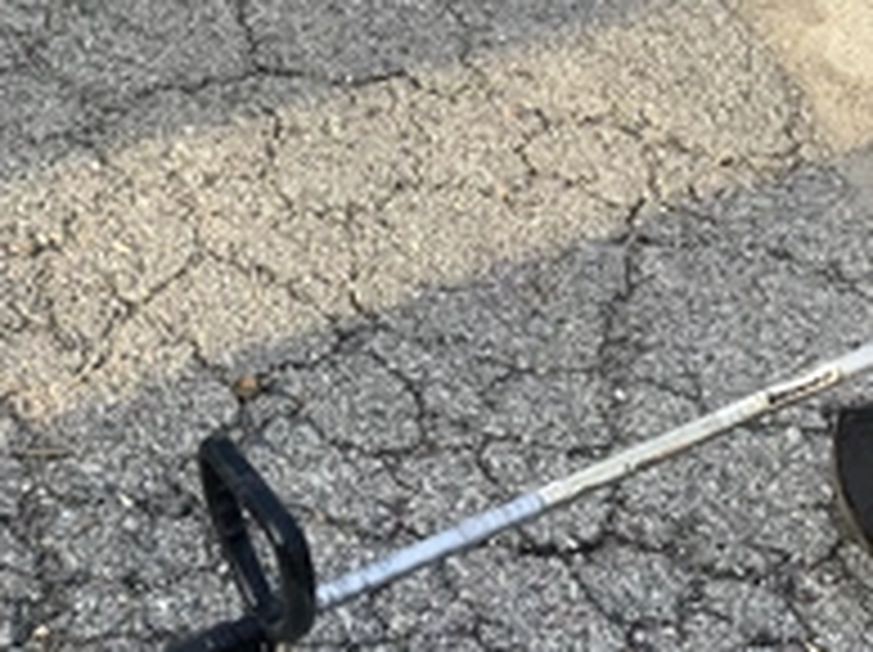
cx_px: 274
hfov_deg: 30.0
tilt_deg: -44.3
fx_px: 1612
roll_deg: -6.8
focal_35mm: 64
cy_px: 567
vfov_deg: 22.4
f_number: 2.4
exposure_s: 1/223
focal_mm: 3.3
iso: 25
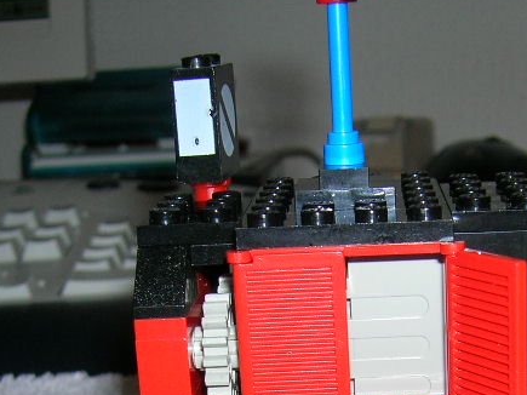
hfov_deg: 24.4
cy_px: 448
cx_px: 323
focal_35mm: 80
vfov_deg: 17.7
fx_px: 1218
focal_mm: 5.7
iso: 50
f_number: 2.9
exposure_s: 1/60.1
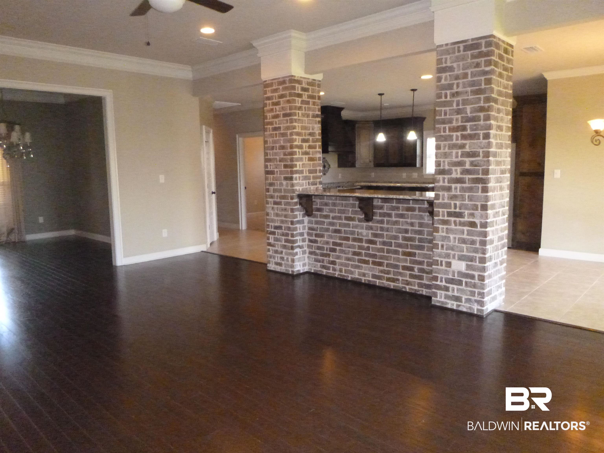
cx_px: 302
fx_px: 436
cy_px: 226
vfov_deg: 54.9
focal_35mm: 25
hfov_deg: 69.4
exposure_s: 1/60
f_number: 3.9
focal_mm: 4.5
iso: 1600
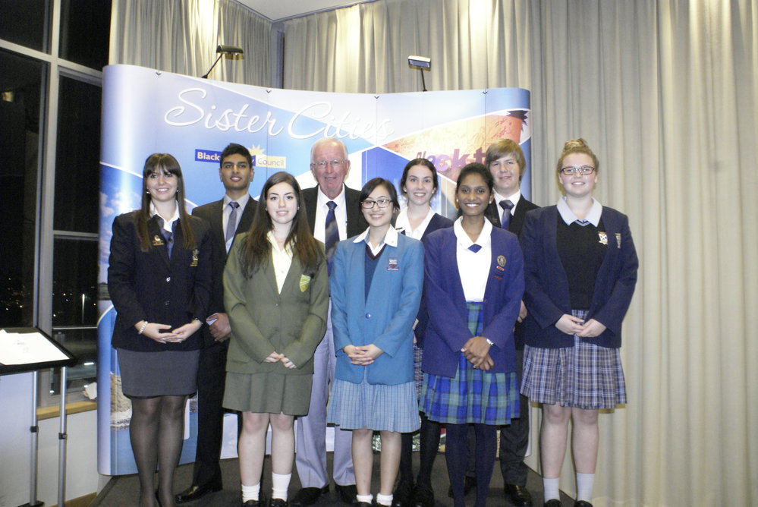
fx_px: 632
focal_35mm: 30
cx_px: 379
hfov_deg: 61.9
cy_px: 254
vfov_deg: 43.7
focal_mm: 20
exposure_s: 1/6
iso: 1600
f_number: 10
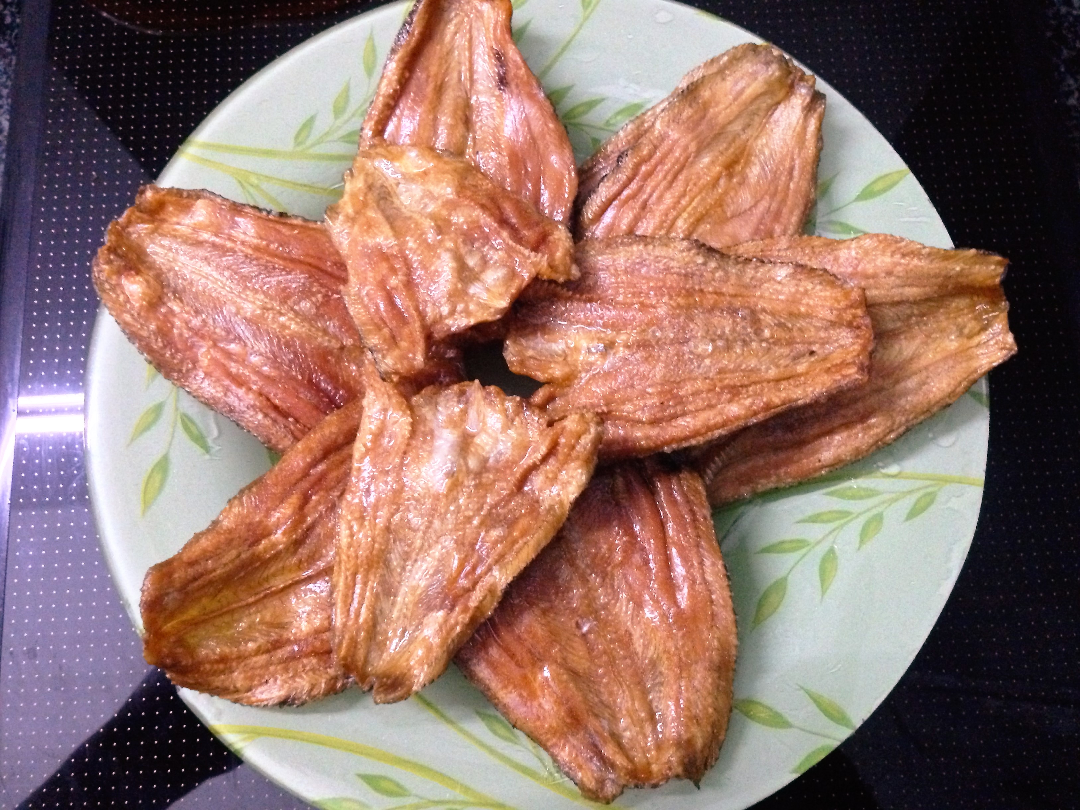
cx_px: 540
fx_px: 1029
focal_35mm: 33
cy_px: 405
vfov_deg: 42.9
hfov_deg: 55.4
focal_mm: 4.12
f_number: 2.4
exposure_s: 1/15
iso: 640
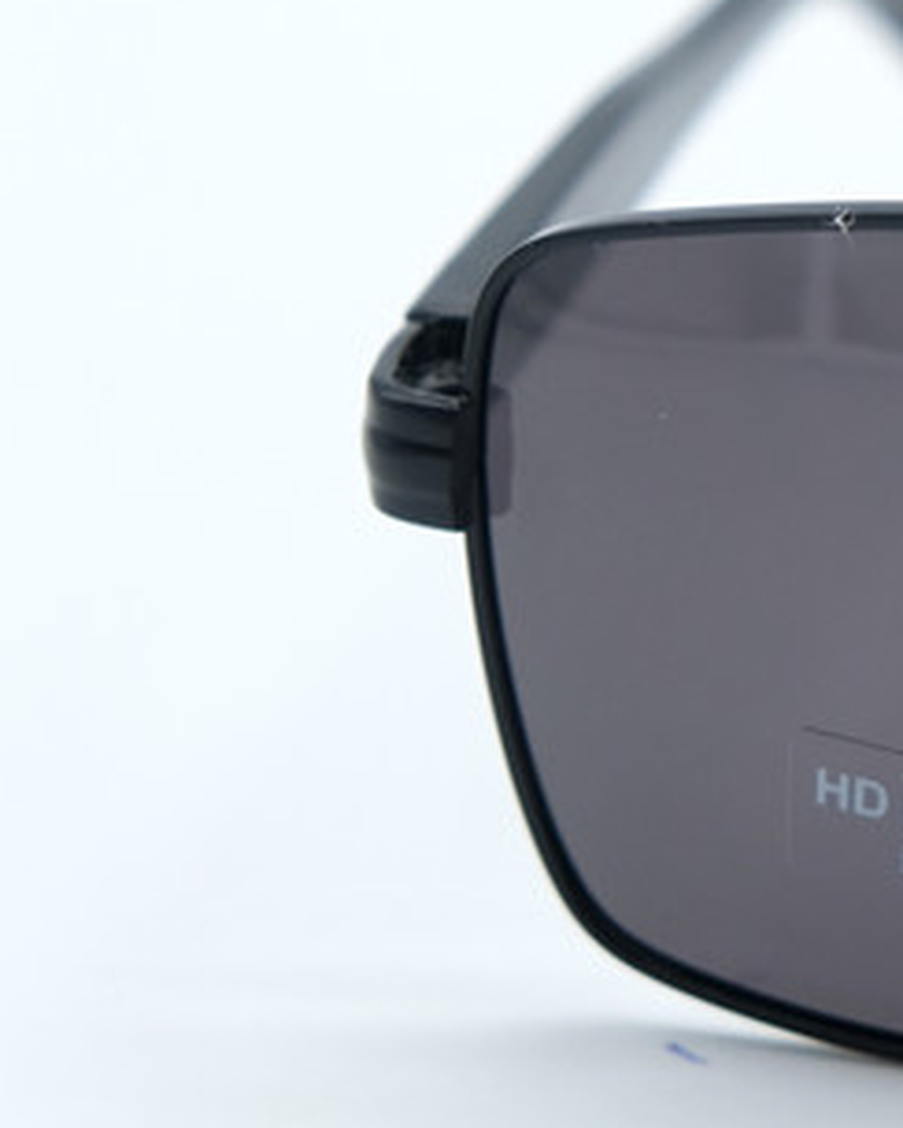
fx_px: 7082
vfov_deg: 9.1
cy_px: 436
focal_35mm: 212
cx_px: 1758
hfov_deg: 7.1
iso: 500
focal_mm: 46.3
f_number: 4
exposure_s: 1/1000
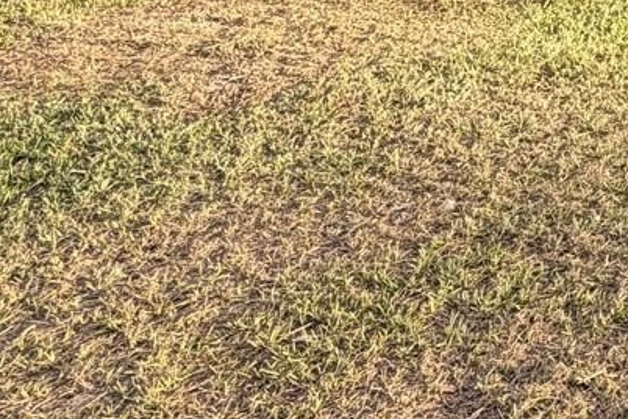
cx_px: 1008
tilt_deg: -6.3
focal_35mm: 58
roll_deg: -2.2
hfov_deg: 24.3
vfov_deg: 21.5
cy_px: -103
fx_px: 1012
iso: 40
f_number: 2.2
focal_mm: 2.22
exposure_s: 1/240
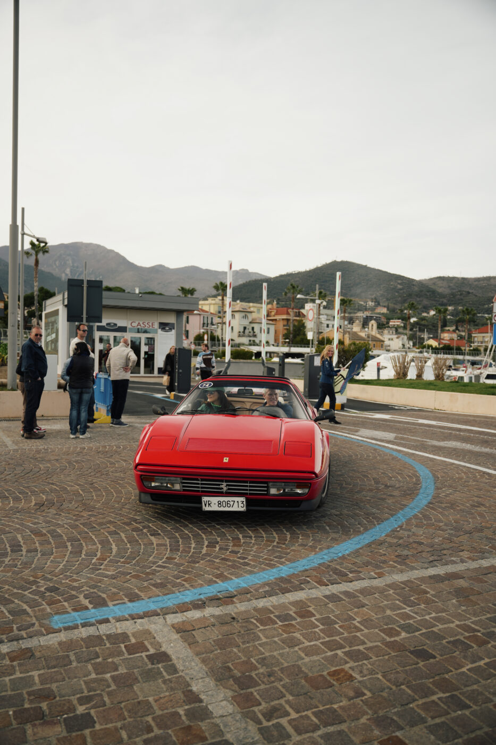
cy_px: 372
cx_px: 248
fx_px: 599
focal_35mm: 29
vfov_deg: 63.7
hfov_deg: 45.0
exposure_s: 1/500
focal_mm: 29
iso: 100
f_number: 2.8
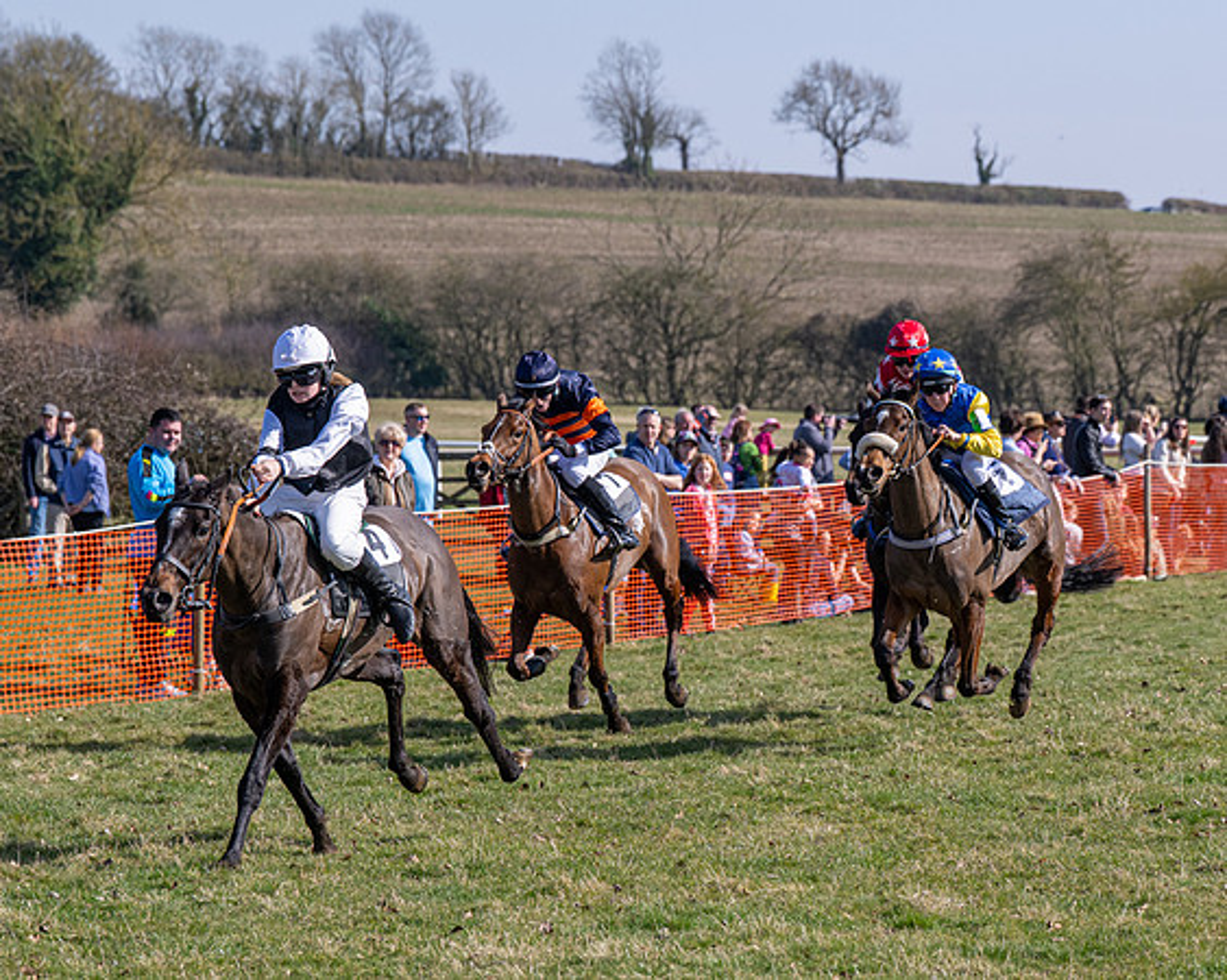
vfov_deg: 9.1
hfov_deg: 11.4
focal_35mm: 170
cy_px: 568
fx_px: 6167
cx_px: 508
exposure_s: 1/1250
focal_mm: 103
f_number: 5
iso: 200
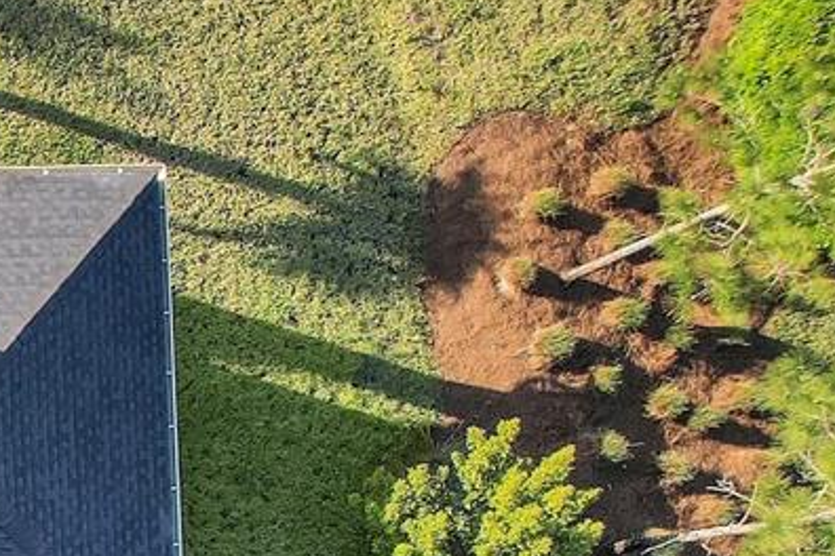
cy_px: 741
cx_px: -706
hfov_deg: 17.9
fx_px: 2064
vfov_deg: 14.6
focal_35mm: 89
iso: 110
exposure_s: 1/800
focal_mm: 8.38
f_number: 2.8
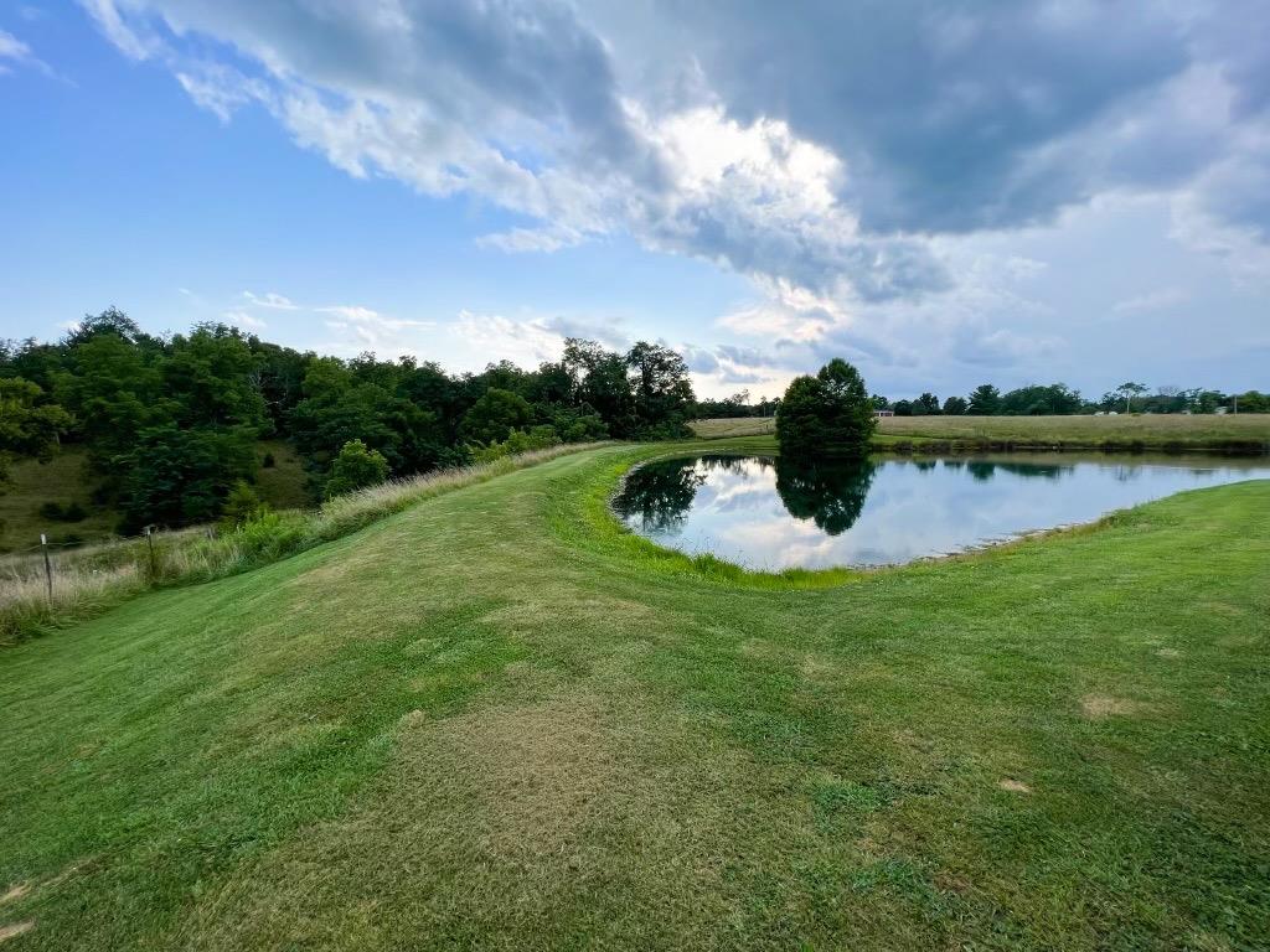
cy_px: 476
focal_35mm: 13
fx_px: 477
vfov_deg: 89.9
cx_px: 635
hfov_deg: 106.2
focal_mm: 1.57
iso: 32
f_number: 1.8
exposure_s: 1/1050
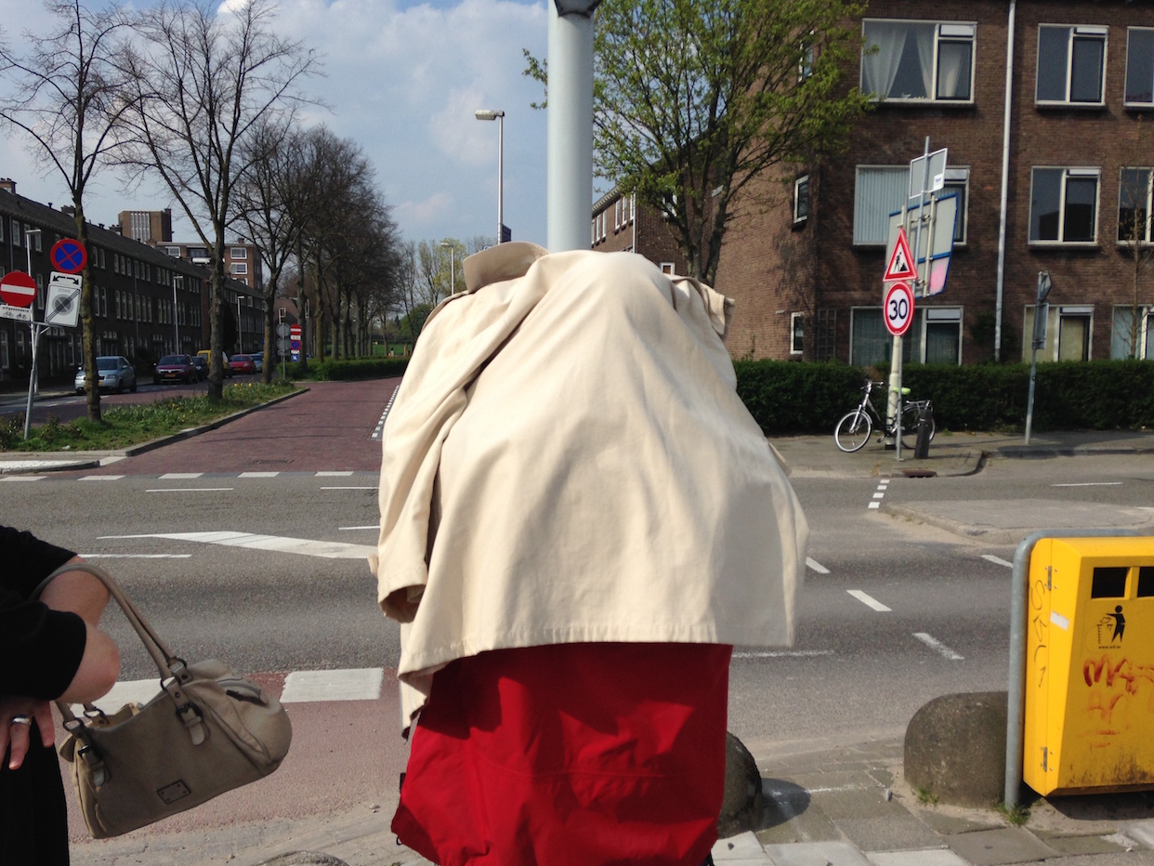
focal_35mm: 34
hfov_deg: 53.9
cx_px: 562
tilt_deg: -5.5
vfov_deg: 41.8
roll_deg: +0.1
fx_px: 1134
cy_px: 436
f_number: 2.4
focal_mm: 4.12
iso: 50
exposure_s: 1/2358
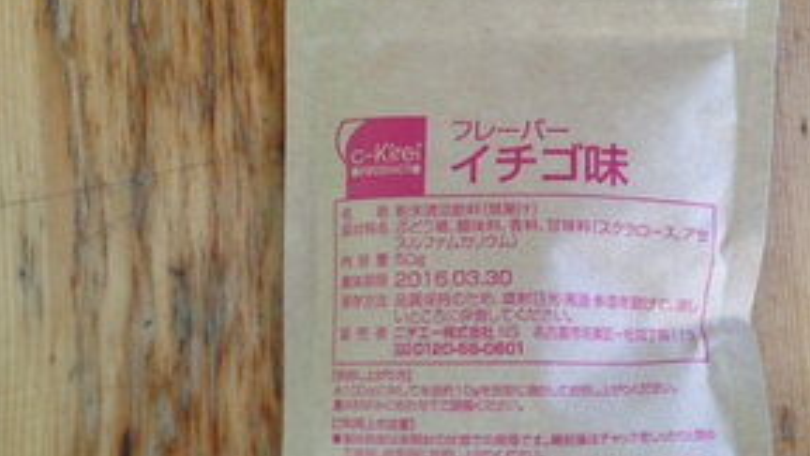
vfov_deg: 23.8
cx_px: 489
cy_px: 315
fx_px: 1074
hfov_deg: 41.1
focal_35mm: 50
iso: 50
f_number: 2.4
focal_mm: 4.12
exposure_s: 1/30
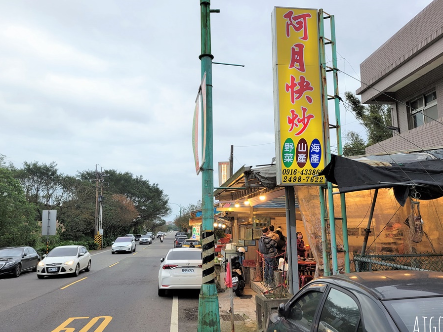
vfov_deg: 48.2
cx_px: 222
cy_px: 158
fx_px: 371
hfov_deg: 61.7
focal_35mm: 29
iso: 40
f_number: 1.8
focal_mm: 5.4
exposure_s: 1/162
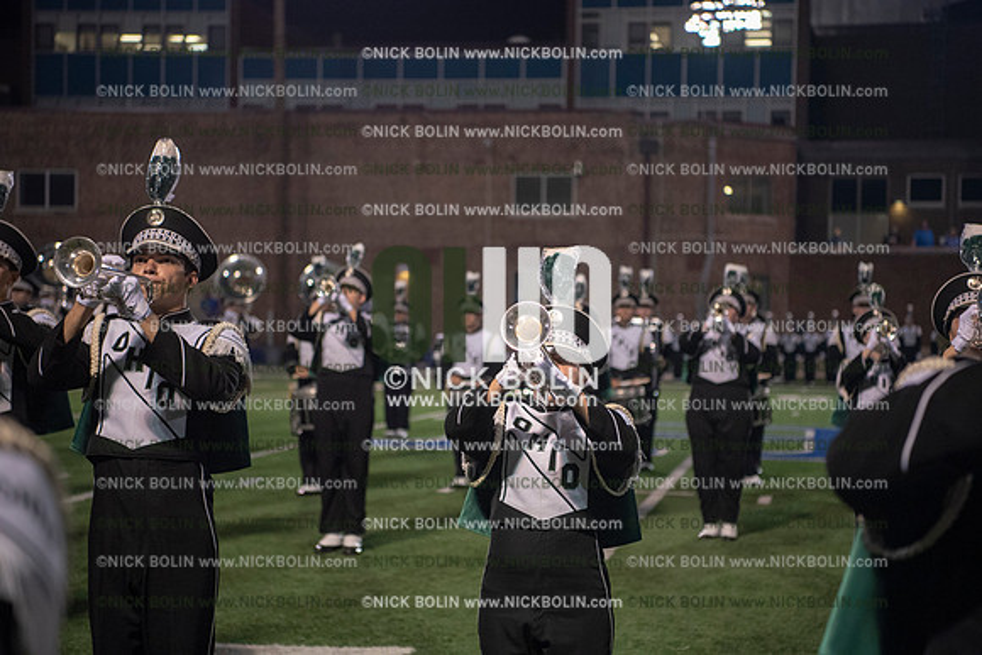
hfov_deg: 28.8
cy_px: 328
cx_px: 491
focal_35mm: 70
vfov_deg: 19.5
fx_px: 1910
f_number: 3.2
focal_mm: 70
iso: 3200
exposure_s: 1/500
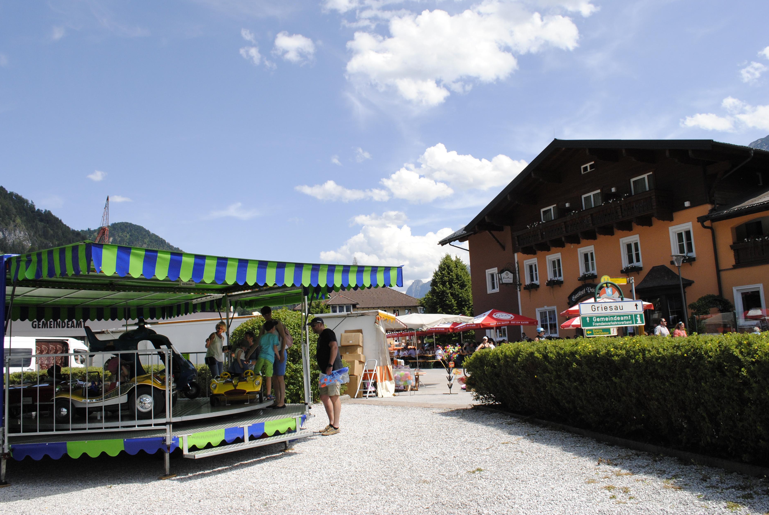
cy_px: 249
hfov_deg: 65.4
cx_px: 384
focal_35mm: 28
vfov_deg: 46.5
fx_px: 599
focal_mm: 18
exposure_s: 1/500
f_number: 11
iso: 400
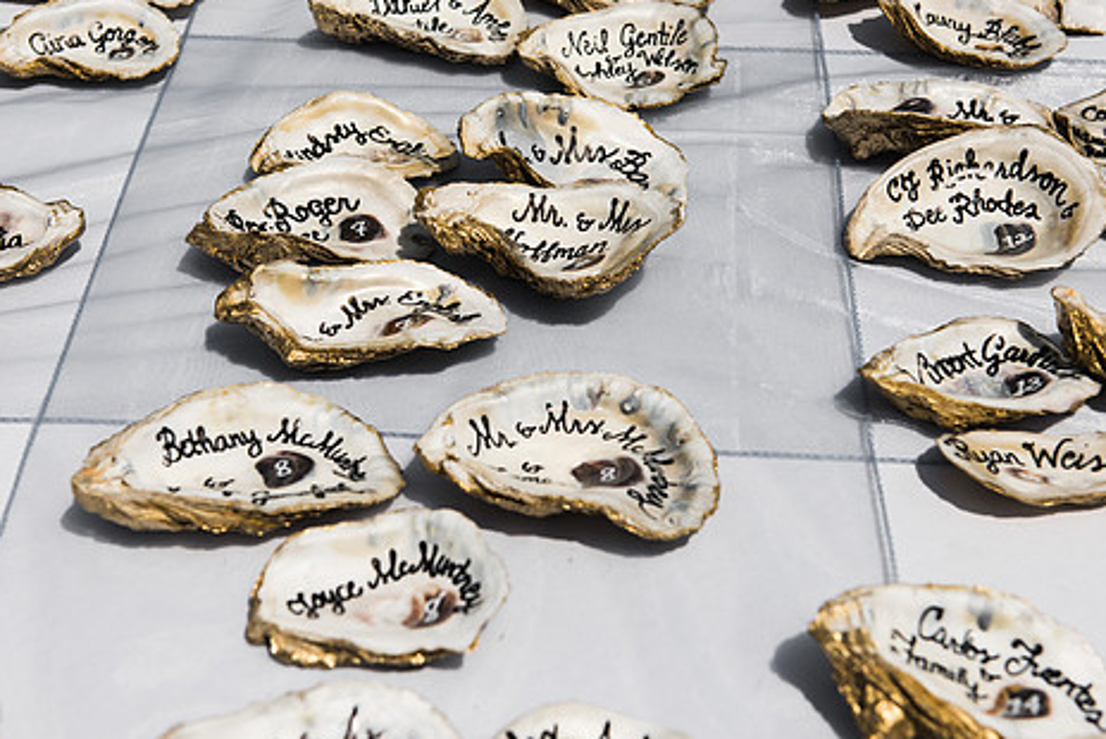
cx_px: 553
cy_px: 311
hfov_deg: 28.8
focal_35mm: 70
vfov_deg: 19.5
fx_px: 2152
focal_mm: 56
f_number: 5.6
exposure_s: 1/4000
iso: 100
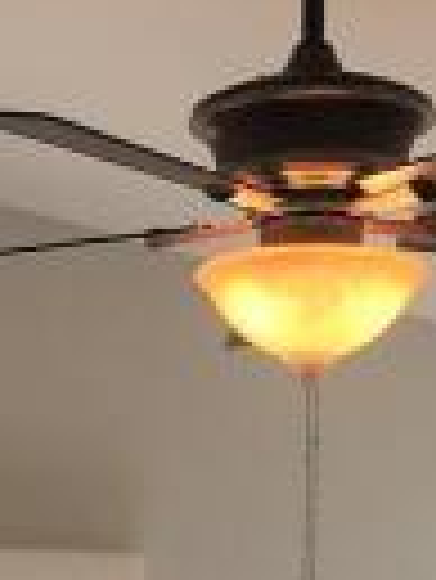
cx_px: 36
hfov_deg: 8.6
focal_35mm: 172
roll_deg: -0.3
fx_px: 2884
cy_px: 1457
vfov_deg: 9.9
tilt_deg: -8.7
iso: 40
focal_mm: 4.15
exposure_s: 1/120
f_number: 2.2
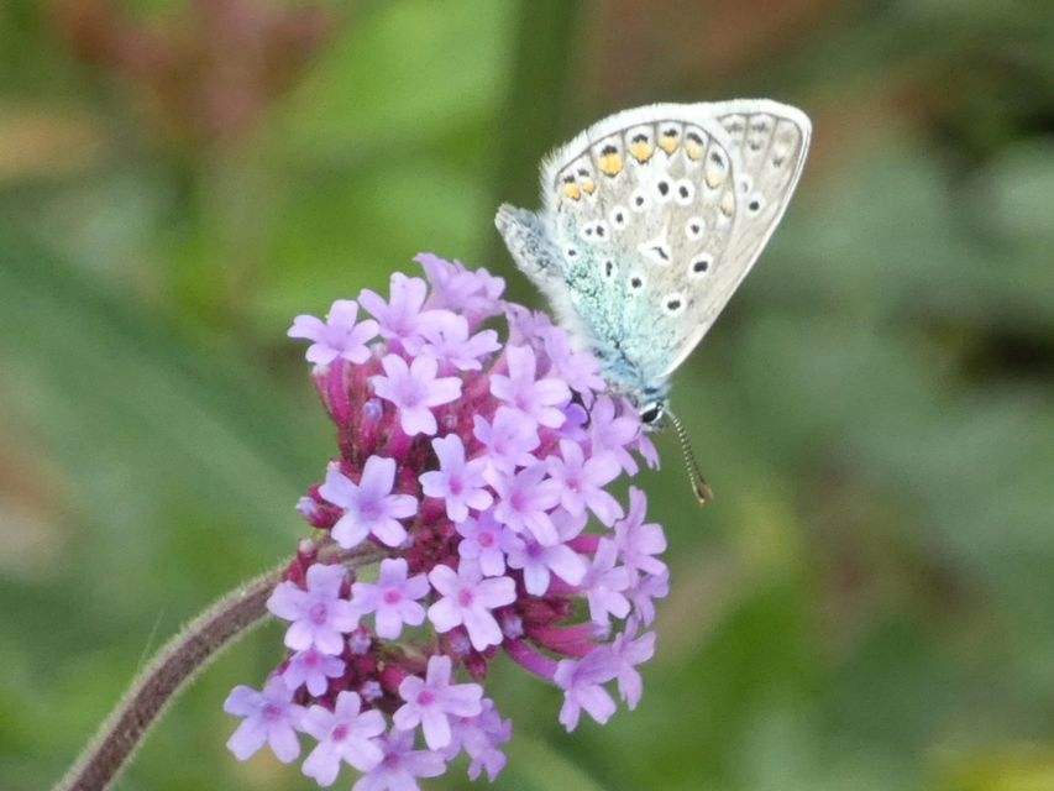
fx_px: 9410
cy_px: 396
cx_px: 527
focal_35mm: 309
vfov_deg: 4.8
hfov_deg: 6.4
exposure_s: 1/80
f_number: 5.6
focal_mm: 55.4
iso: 320
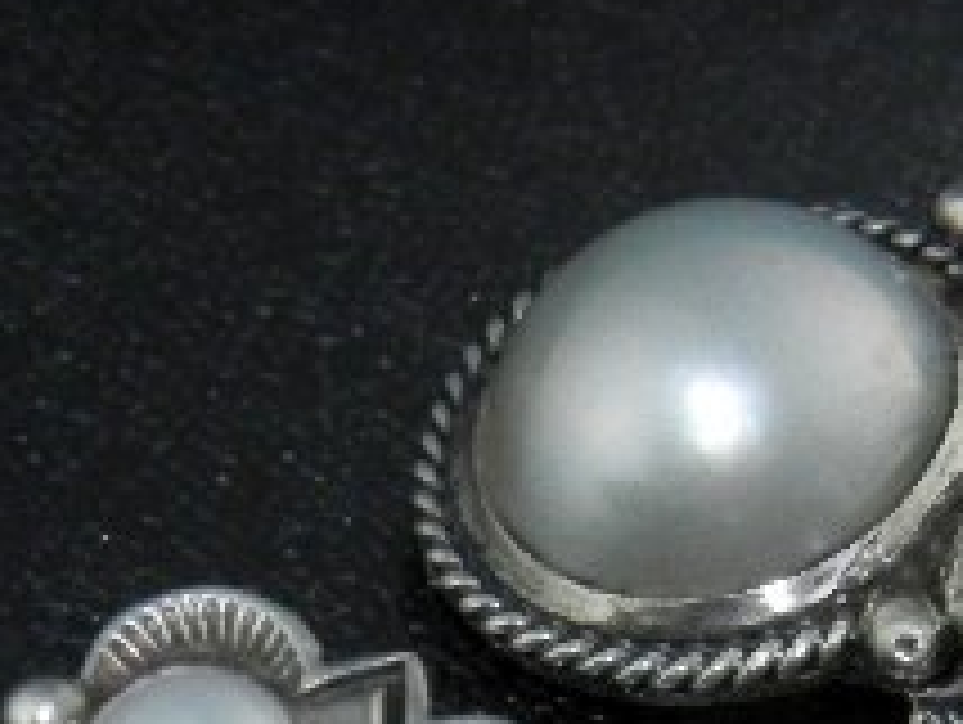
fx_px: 5654
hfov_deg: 9.7
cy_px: 841
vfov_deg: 7.3
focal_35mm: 203
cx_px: 459
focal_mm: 12.2
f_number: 8.2
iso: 727
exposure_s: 1/30
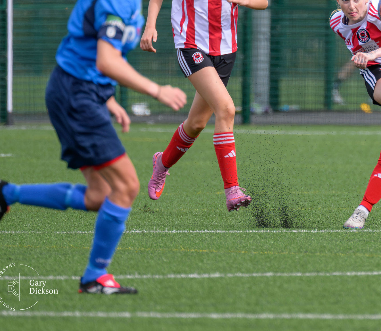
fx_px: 13141
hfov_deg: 1.7
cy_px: 19
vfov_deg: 1.4
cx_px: 420
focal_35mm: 1127
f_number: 5.6
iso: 720
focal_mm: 400
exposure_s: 1/1600
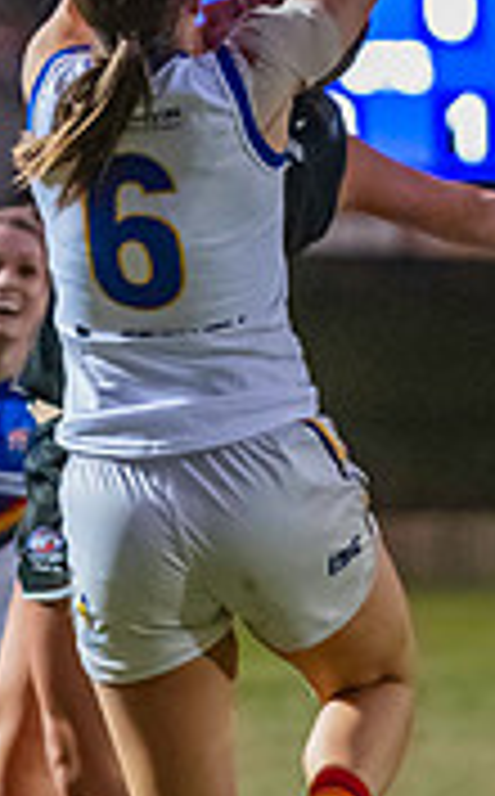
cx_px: -144
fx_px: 13567
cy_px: 656
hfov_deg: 2.1
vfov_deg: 3.4
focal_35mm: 626
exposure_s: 1/1250
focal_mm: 135
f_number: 2.8
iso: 10000
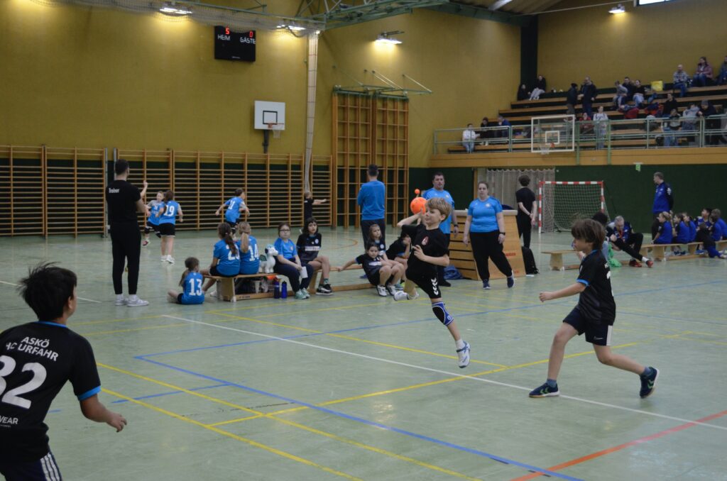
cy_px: 240
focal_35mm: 42
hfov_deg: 46.5
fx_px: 846
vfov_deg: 31.7
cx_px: 364
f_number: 4.5
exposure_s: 1/500
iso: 1600
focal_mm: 28
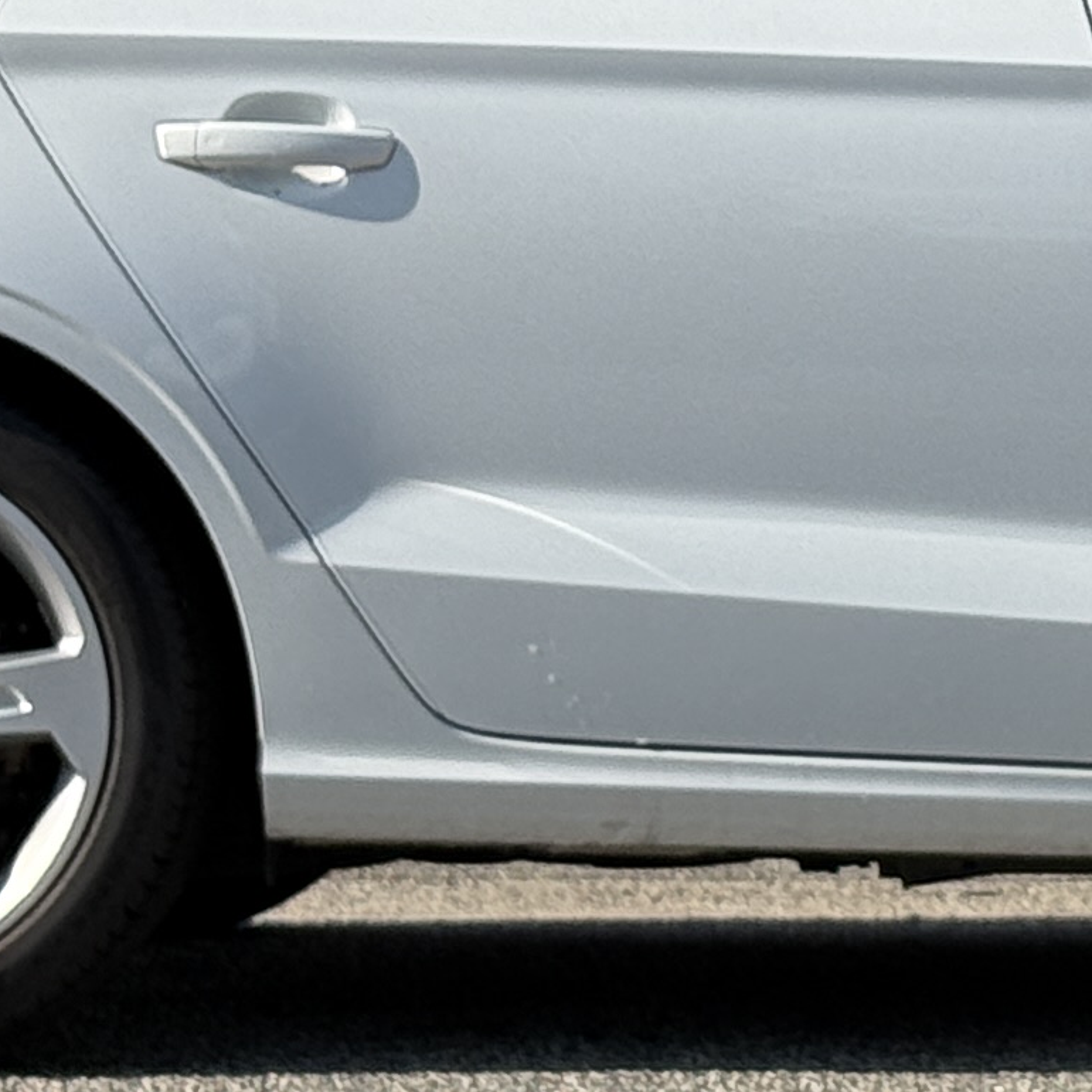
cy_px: -6
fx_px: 7923
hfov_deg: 7.8
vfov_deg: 7.8
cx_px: 1252
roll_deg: -1.6
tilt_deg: +2.2
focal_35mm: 222
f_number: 1.78
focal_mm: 6.76
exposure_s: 1/3704
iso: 64
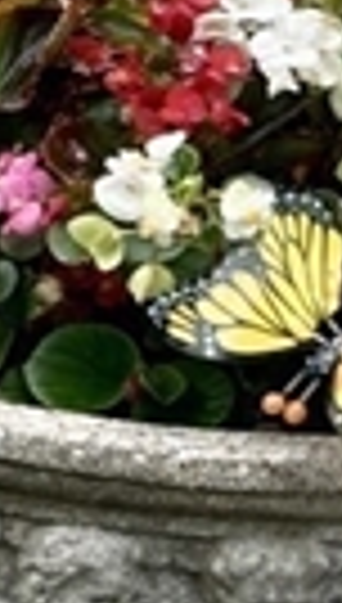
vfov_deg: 12.8
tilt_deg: -5.0
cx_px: -778
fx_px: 2595
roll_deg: -1.5
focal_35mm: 162
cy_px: -180
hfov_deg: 6.7
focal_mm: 5.7
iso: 100
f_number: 1.5
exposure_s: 1/121
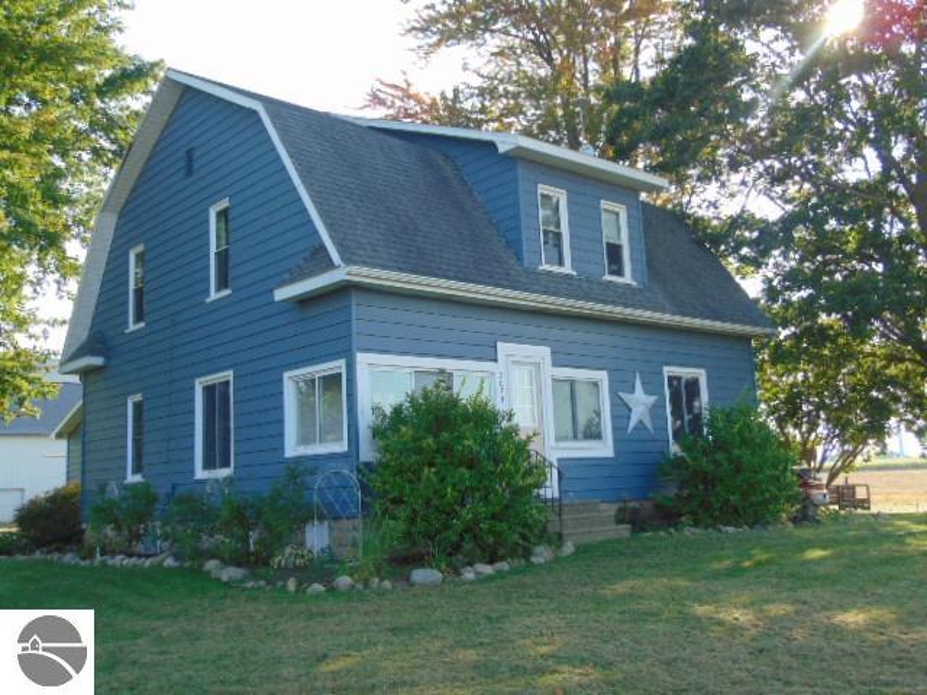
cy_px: 348
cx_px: 464
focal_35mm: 35
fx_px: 937
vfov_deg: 40.7
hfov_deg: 52.6
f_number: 3.2
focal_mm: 6.3
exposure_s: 1/250
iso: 80
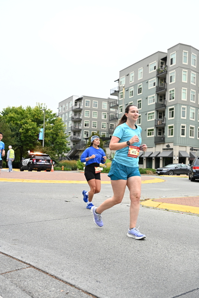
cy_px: 149
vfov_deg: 50.7
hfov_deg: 35.1
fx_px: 315
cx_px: 100
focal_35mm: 38
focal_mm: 38
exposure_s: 1/800
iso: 1600
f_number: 4
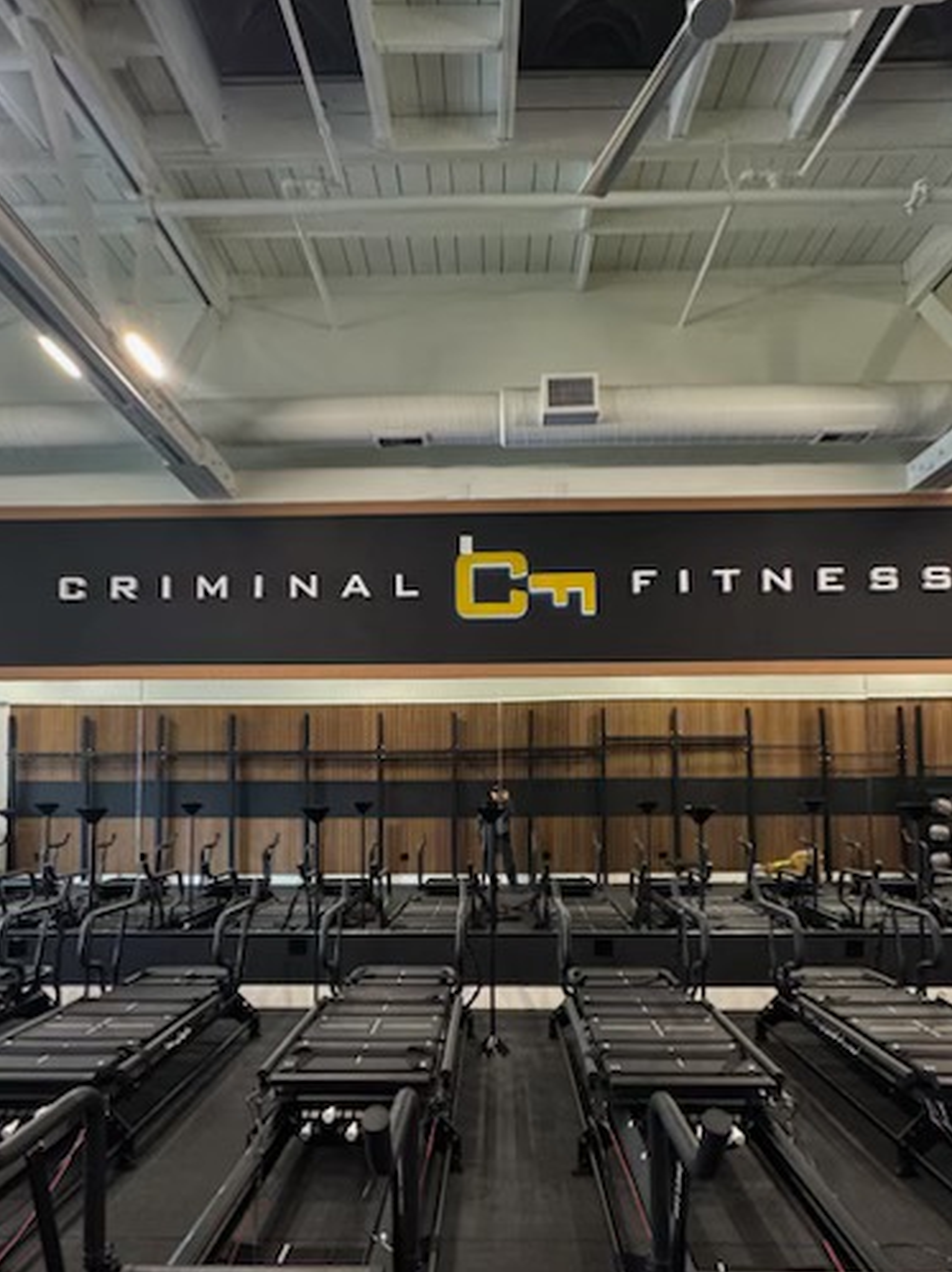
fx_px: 661
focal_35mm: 18
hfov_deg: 71.5
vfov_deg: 86.9
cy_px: 751
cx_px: 487
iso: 640
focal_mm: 2.22
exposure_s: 1/60
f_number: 2.2
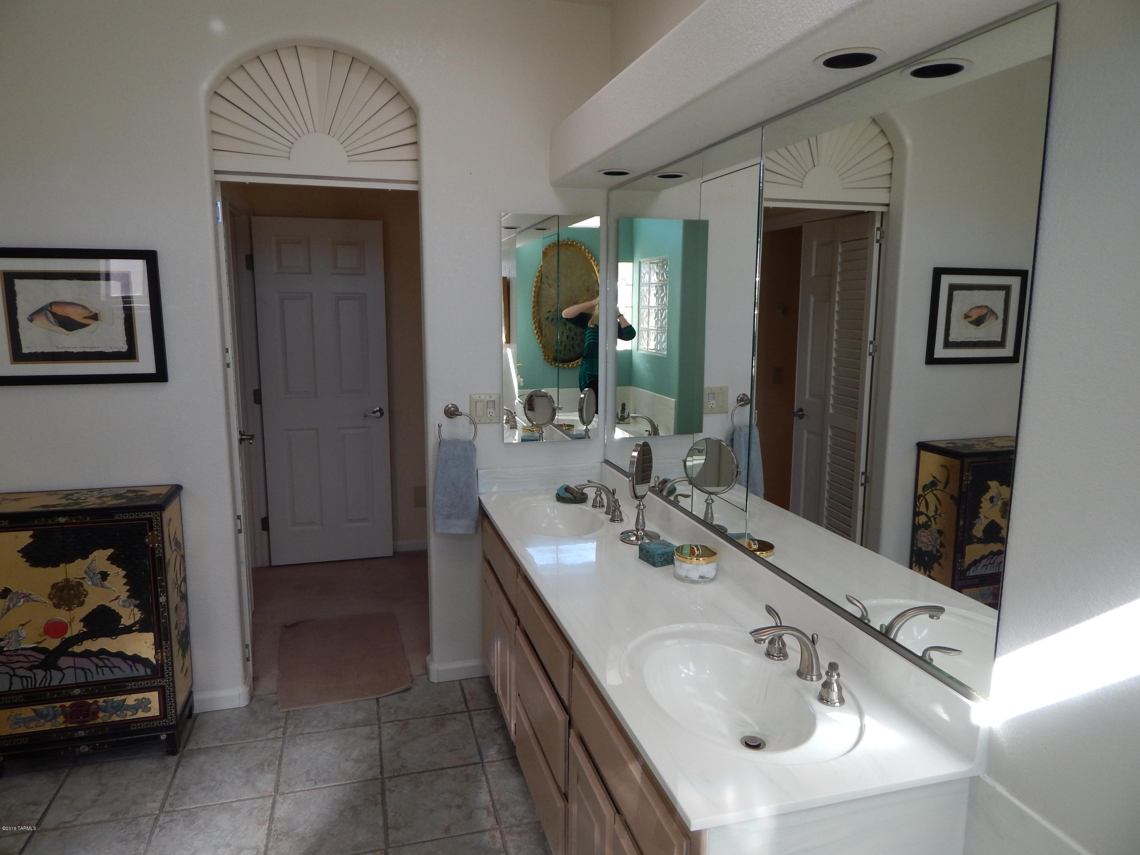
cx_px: 570
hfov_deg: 73.9
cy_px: 428
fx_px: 757
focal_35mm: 23
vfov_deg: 58.9
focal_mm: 4
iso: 125
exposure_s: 1/100
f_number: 3
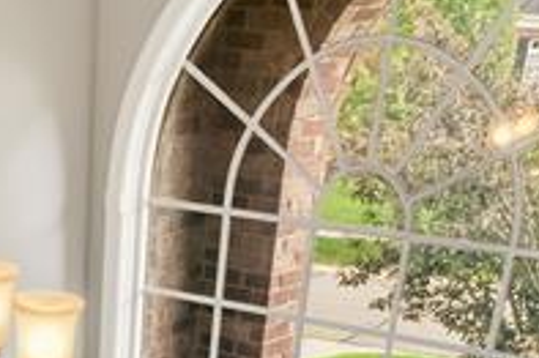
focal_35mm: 78
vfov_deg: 13.5
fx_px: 1167
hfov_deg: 25.0
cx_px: 30
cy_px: 820
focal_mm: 10
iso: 1250
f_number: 8
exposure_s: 1/2
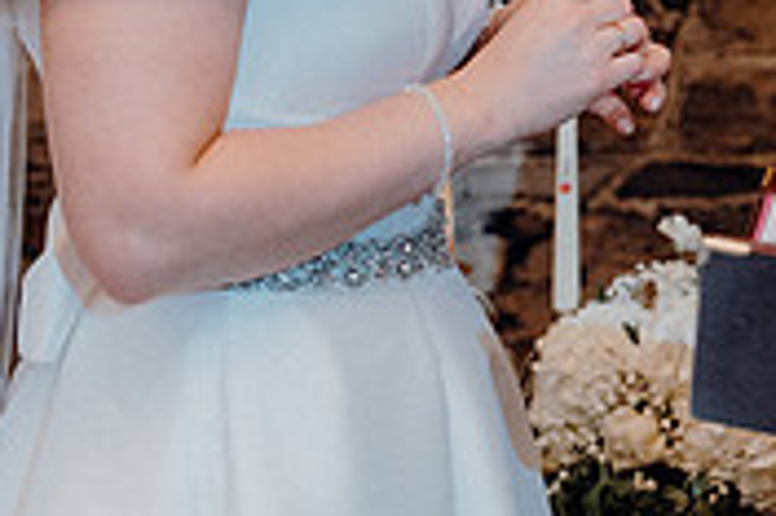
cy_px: -143
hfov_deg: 11.0
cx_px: 802
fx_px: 3984
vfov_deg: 7.3
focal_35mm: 185
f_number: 3.5
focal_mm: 56
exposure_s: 1/200
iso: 2500
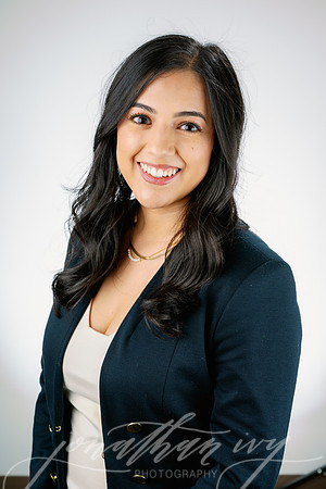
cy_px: 244
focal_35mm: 70
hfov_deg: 19.5
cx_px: 163
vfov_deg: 28.8
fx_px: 951
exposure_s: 1/160
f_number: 8
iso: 125
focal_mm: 70
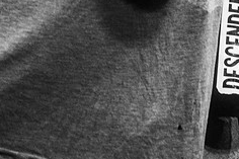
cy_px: -17
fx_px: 4737
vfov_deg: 1.9
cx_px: 255
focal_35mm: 714
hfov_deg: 2.9
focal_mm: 200
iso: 3200
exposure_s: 1/125
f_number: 3.2
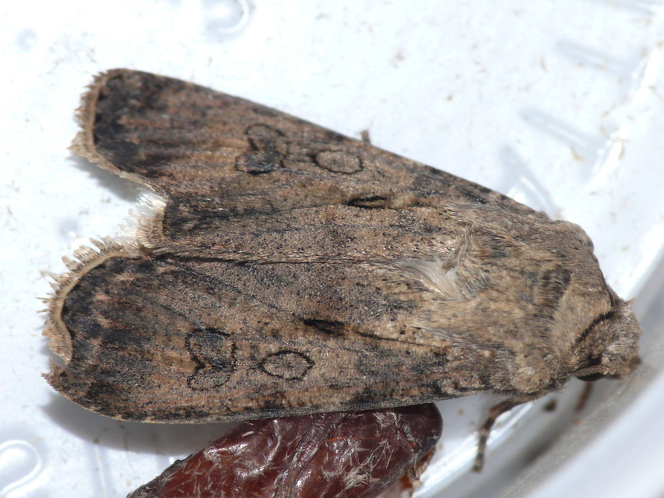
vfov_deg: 4.5
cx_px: 332
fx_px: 6369
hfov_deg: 6.0
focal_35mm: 332
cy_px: 249
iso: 200
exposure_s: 1/30
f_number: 8
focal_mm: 70.2
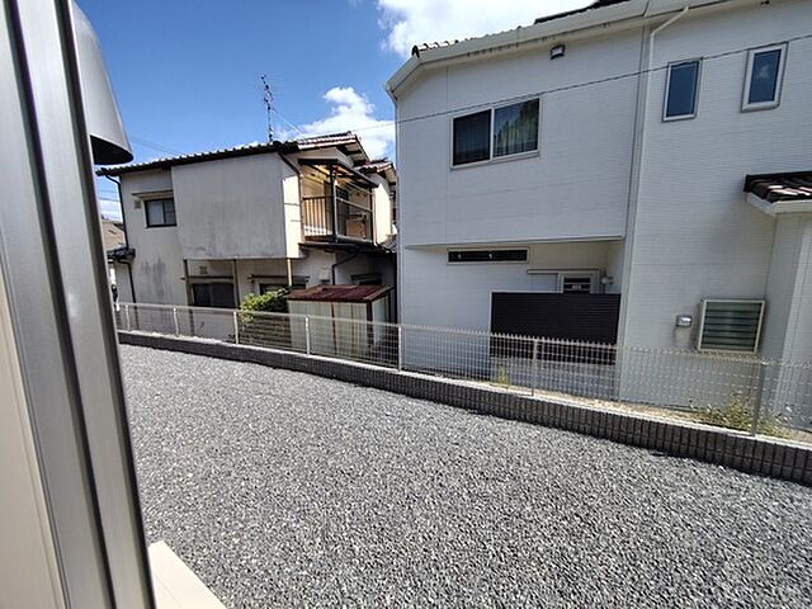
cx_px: 406
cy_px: 304
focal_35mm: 13
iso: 100
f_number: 2.2
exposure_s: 1/1046
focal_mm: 2.16
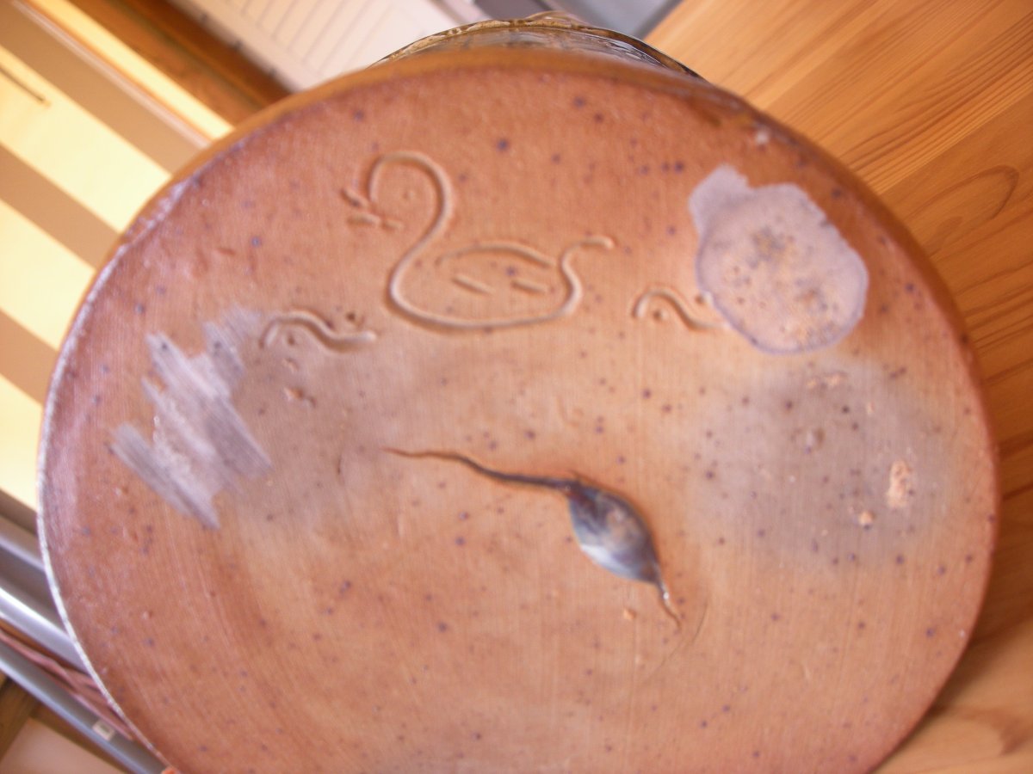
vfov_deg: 40.7
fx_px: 1044
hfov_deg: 52.6
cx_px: 516
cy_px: 387
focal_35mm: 35
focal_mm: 5.7
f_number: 2.8
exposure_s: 1/59.8
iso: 80
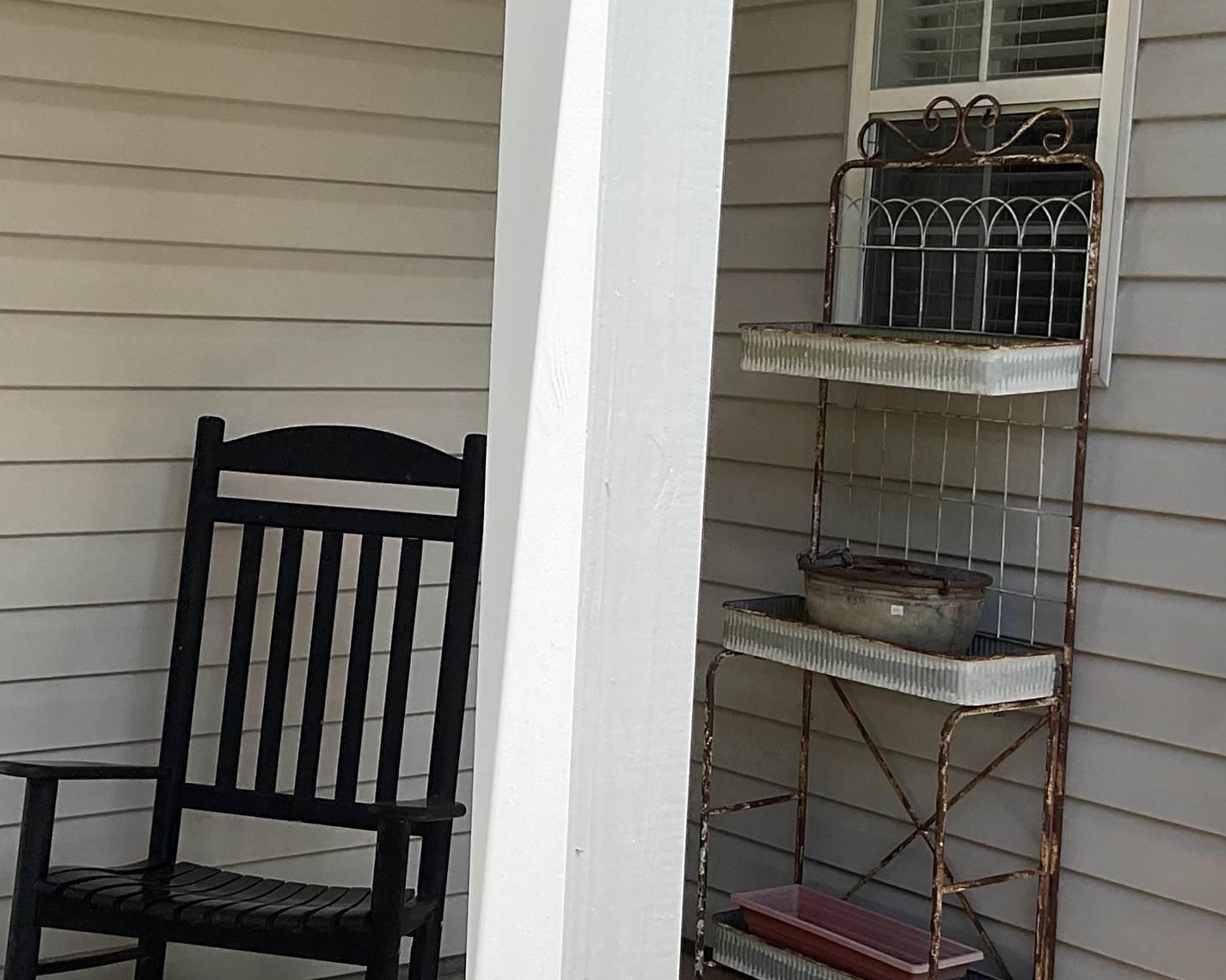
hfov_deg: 30.7
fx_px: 2213
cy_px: 584
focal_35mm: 61
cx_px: 398
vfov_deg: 24.9
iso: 16
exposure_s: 1/620
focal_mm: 3
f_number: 1.8
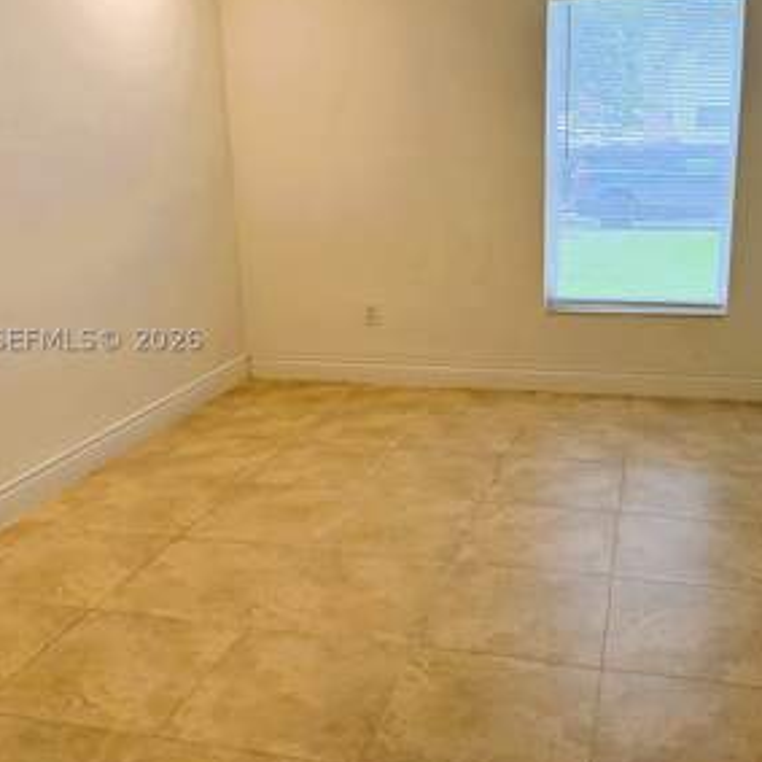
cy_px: 339
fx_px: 897
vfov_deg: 46.0
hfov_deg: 45.8
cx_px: 450
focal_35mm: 36
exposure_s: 1/207
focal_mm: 6.76
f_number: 1.78
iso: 200
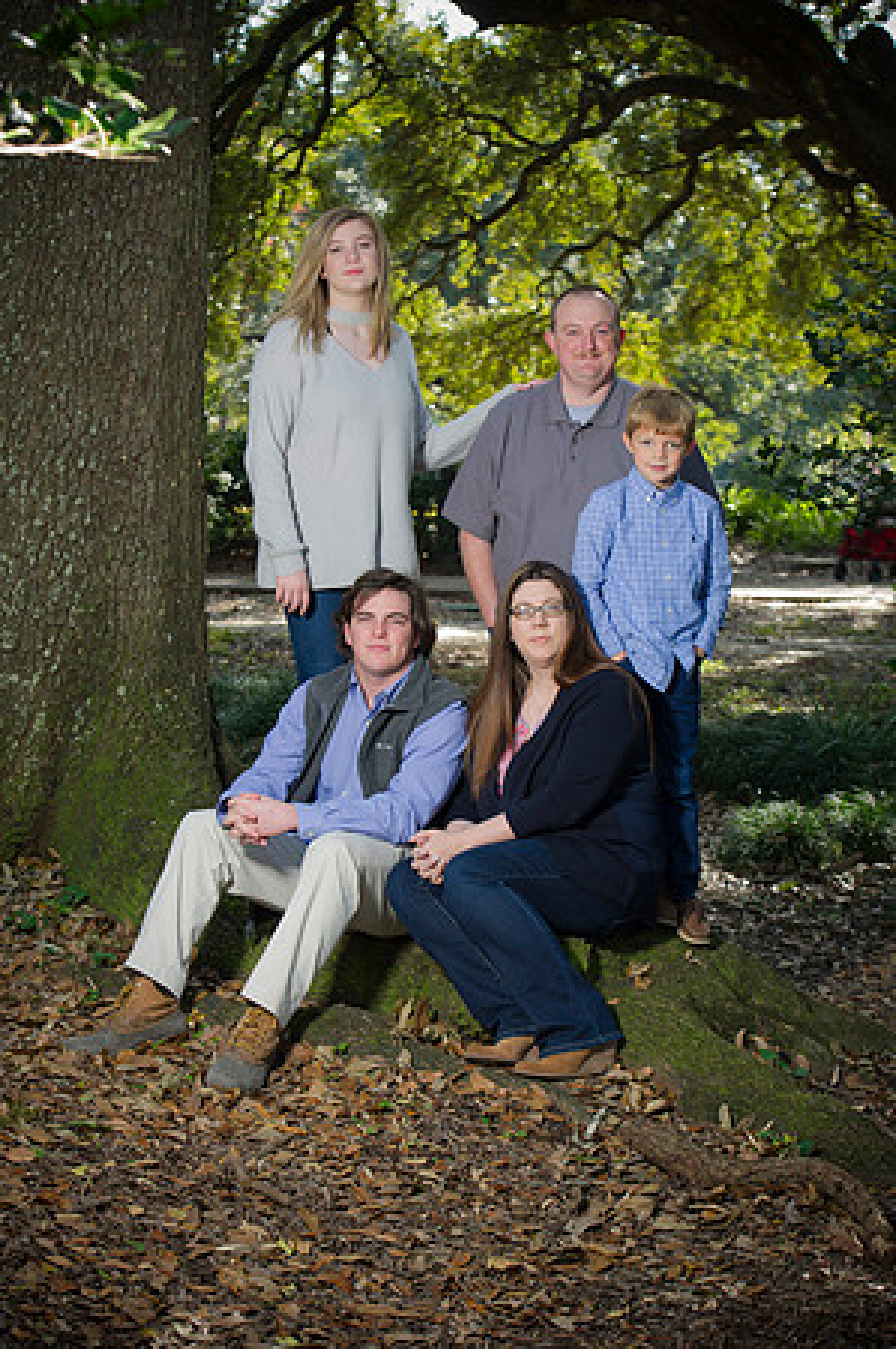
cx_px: 448
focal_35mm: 75
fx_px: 2806
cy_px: 674
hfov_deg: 18.1
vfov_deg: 27.0
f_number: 5
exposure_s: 1/100
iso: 160
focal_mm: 75
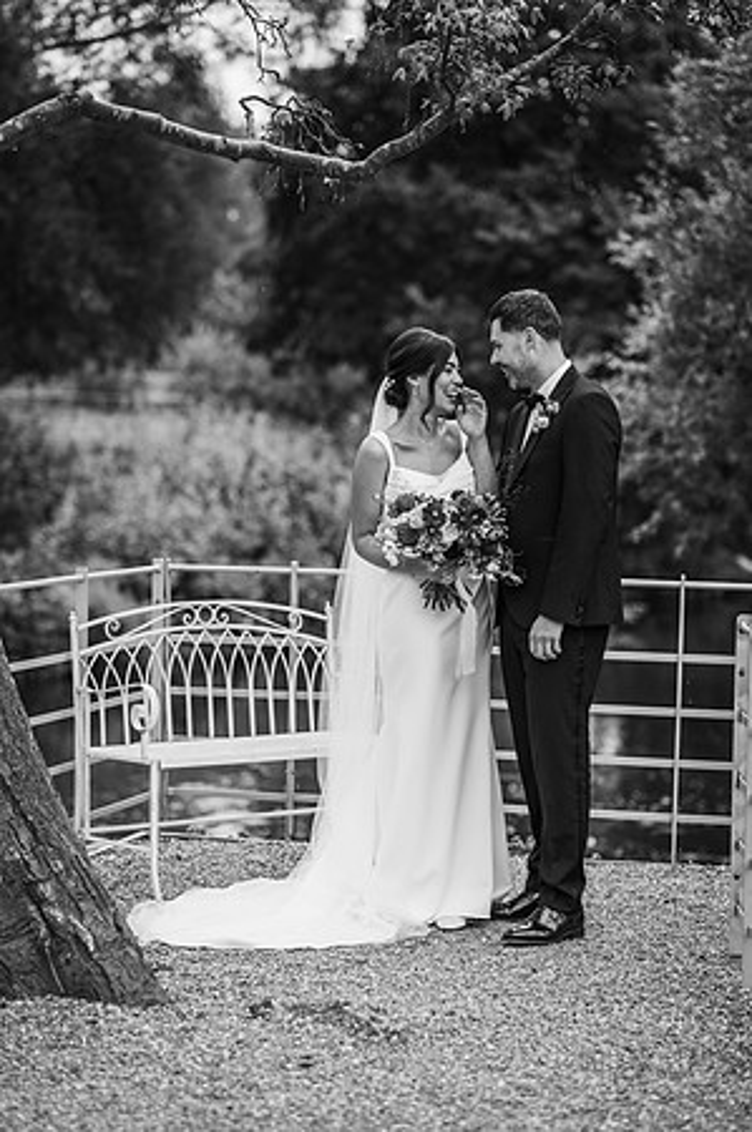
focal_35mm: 85
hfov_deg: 16.0
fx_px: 2669
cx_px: 376
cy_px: 566
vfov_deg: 23.9
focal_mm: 85
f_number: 2.2
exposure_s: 1/800
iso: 100
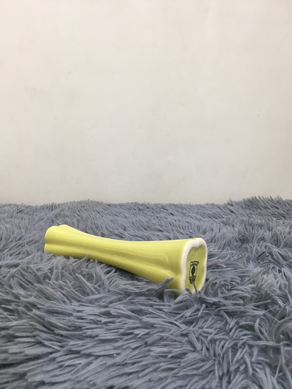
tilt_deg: -12.4
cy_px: 194
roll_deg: -1.6
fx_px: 326
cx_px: 146
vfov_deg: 61.7
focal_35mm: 29
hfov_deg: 48.2
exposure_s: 1/33
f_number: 2.2
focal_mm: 4.15
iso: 80
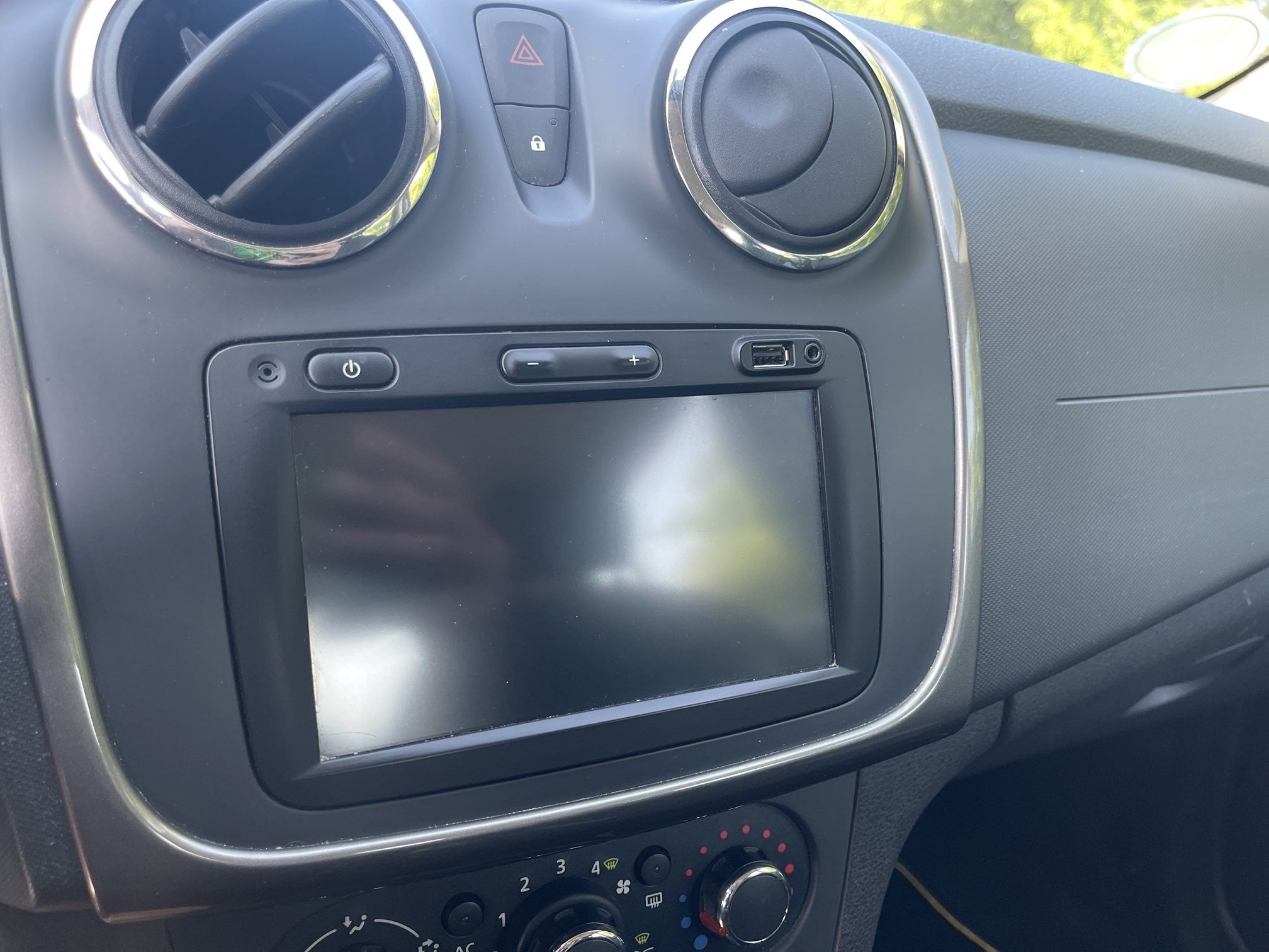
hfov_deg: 69.4
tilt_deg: -19.4
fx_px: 916
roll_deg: -4.8
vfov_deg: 54.9
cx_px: 634
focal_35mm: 25
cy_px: 476
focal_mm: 5.1
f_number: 1.6
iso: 100
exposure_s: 1/121
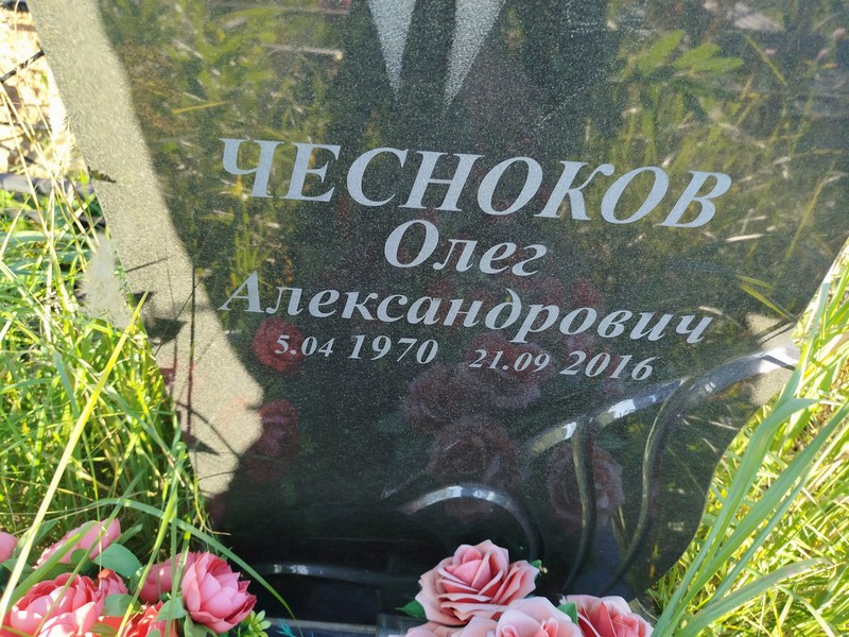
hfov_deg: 71.6
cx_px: 424
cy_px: 318
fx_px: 589
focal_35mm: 24
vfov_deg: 56.8
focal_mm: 5.31
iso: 50
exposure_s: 1/114
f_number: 1.7
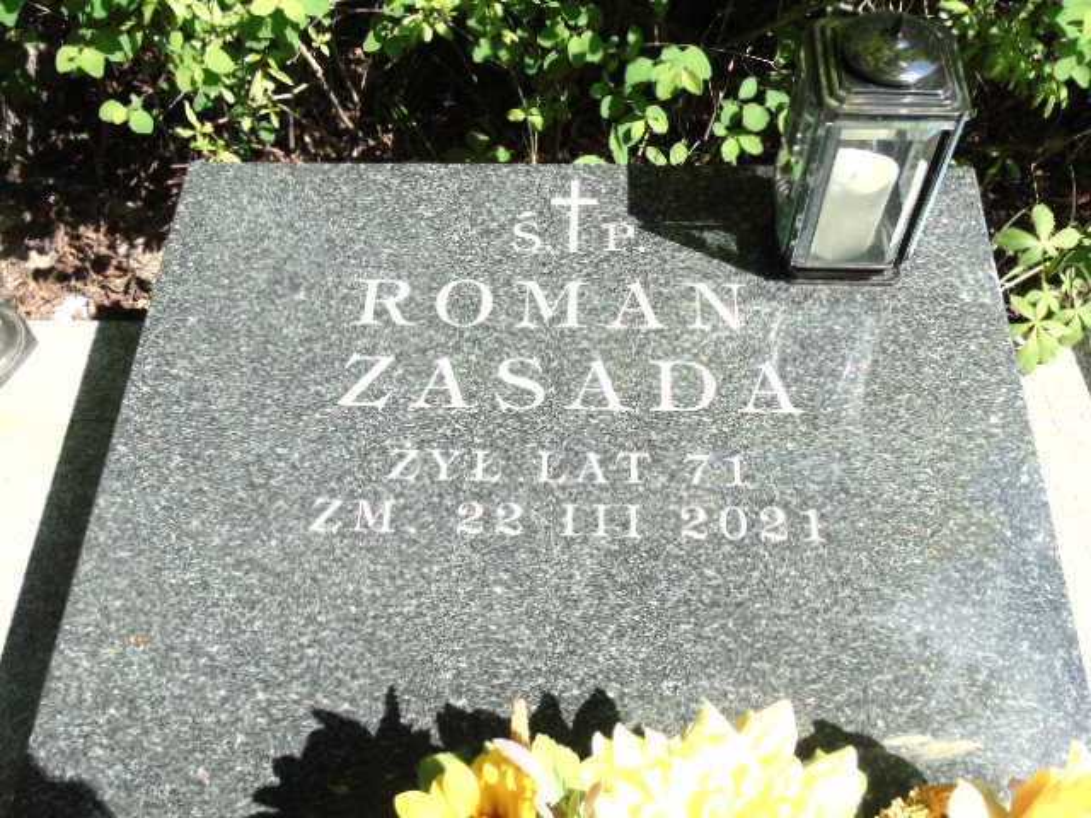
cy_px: 409
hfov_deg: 54.0
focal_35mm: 34
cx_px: 546
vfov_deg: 41.8
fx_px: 1072
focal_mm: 6.1
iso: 80
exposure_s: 1/400
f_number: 3.8
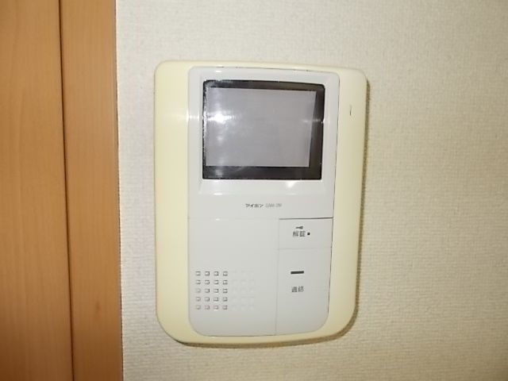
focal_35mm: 26
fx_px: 382
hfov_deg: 67.3
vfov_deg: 53.1
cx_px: 254
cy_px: 190
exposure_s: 1/25
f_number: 3.2
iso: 200
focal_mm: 4.6
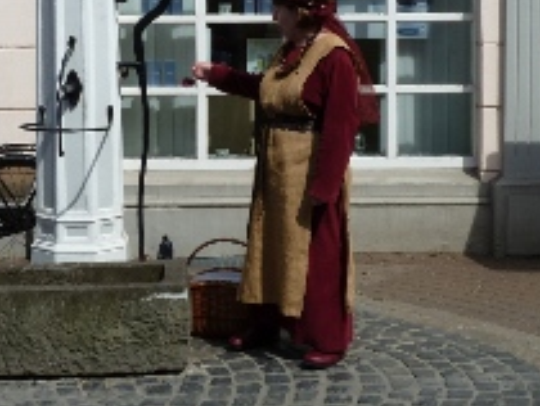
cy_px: 41
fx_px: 1249
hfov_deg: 24.4
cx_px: 226
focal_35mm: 80
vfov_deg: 18.2
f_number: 5
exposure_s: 1/500
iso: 80
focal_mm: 6.9
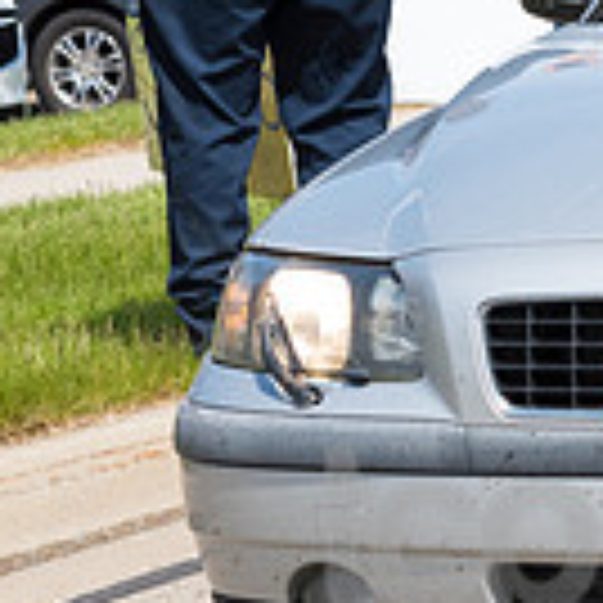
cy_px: -25
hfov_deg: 6.0
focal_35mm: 288
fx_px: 5676
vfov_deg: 6.1
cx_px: 1102
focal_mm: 78
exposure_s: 1/1600
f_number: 7.1
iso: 1000
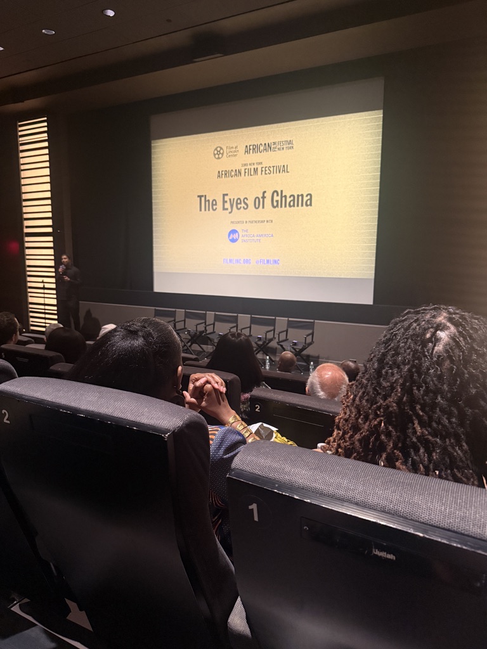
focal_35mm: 24
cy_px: 324
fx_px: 450
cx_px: 244
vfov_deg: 71.6
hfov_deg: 56.8
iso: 800
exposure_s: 1/60
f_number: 1.78
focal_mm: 6.76
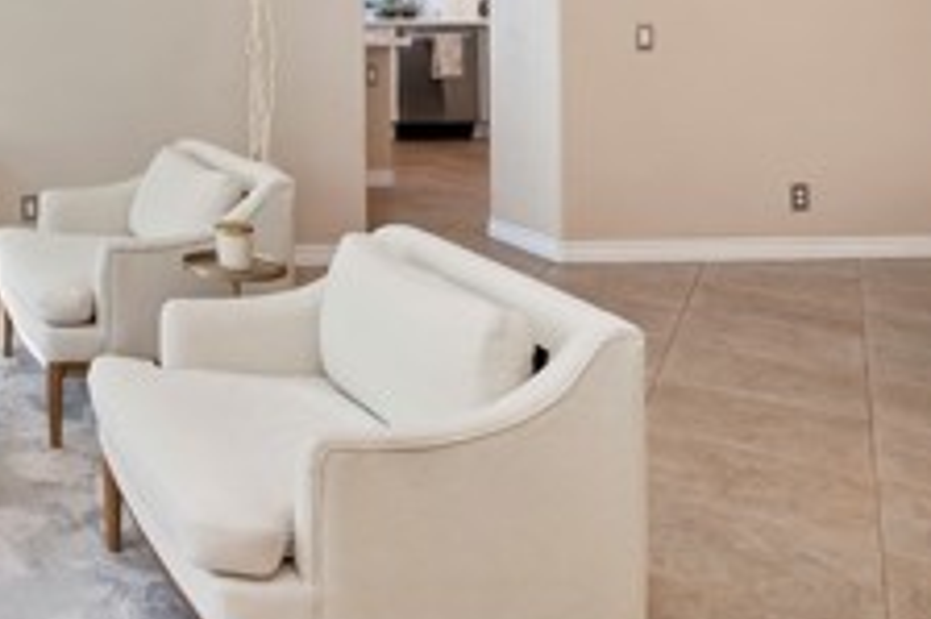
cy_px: -58
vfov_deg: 30.0
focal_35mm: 40
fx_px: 1034
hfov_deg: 34.6
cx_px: -270
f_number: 10
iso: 500
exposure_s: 1/30
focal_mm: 14
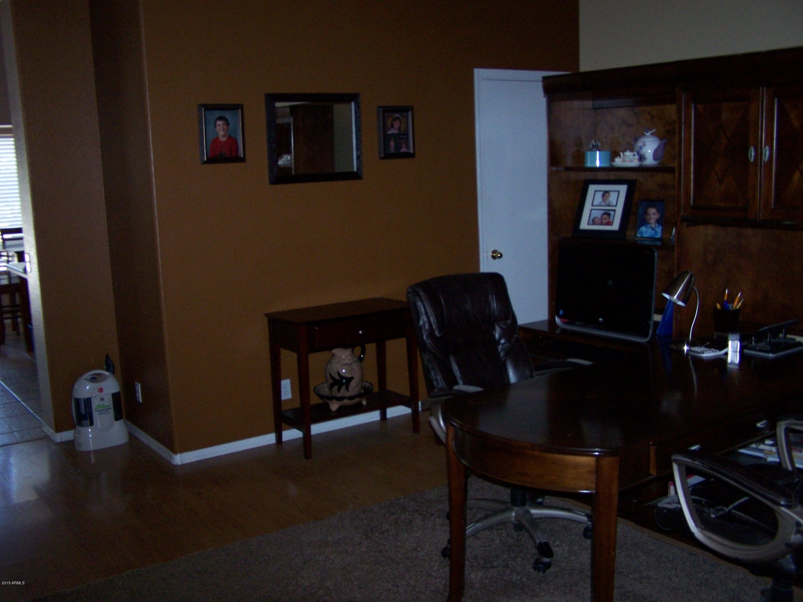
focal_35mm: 38
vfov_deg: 37.7
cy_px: 301
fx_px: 881
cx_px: 402
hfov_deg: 49.0
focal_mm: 6.3
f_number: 2.8
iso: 140
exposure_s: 1/60
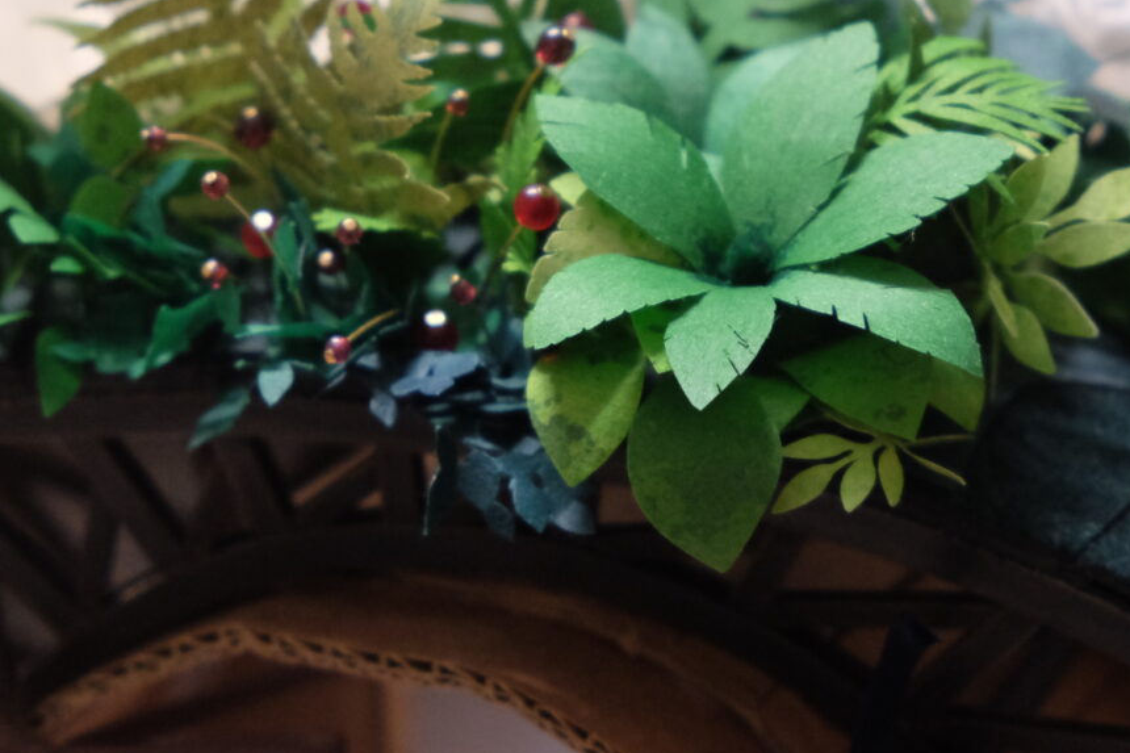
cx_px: 725
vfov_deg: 9.9
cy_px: 246
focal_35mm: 139
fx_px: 4362
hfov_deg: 14.7
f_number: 4
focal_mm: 55
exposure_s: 1/56
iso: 2500
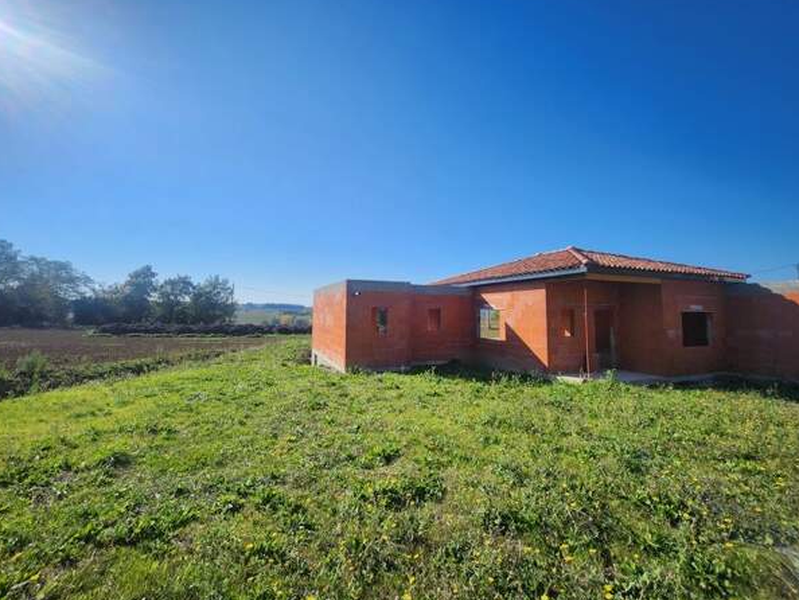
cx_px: 373
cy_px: 284
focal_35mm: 14
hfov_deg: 101.9
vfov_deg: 85.6
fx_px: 323
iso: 32
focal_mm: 1.7
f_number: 2.2
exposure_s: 1/1804
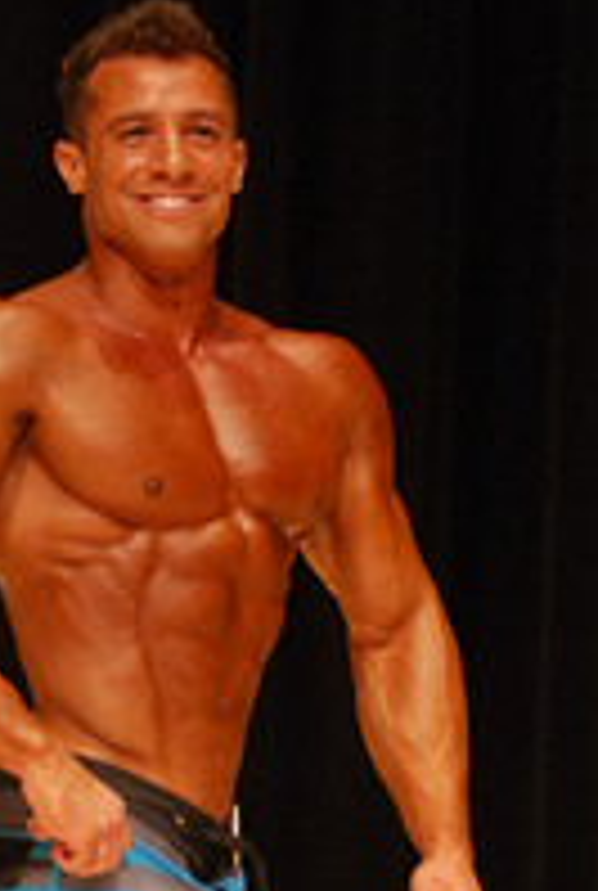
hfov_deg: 5.1
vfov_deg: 7.5
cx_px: 166
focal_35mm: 273
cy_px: 846
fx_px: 6766
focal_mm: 80
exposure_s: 1/125
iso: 640
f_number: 2.8
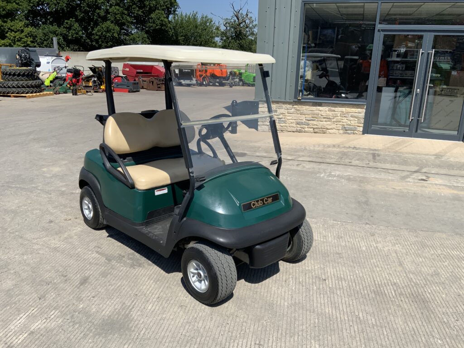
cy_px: 174
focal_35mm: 29
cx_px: 232
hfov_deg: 61.7
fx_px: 389
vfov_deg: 48.2
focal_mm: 3
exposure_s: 1/1912
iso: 16
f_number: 1.8
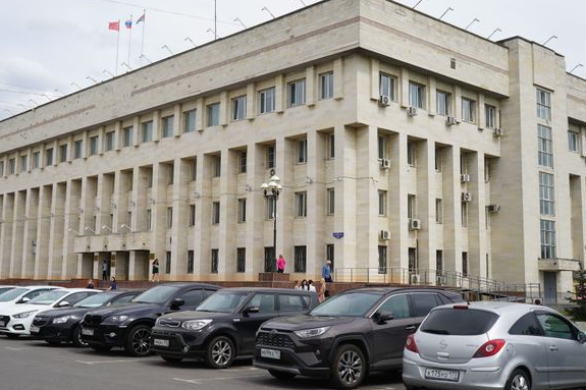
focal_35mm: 45
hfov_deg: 43.6
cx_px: 261
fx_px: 732
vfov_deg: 29.8
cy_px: 183
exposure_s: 1/160
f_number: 10
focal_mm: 37
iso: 100
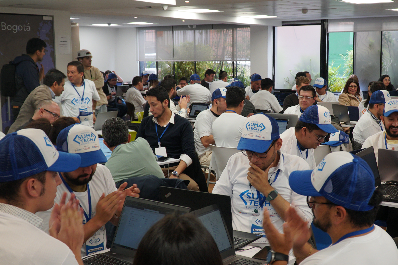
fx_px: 516
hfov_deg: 41.9
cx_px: 248
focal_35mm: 47
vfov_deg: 28.8
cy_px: 139
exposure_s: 1/60
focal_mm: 23
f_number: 4
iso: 250
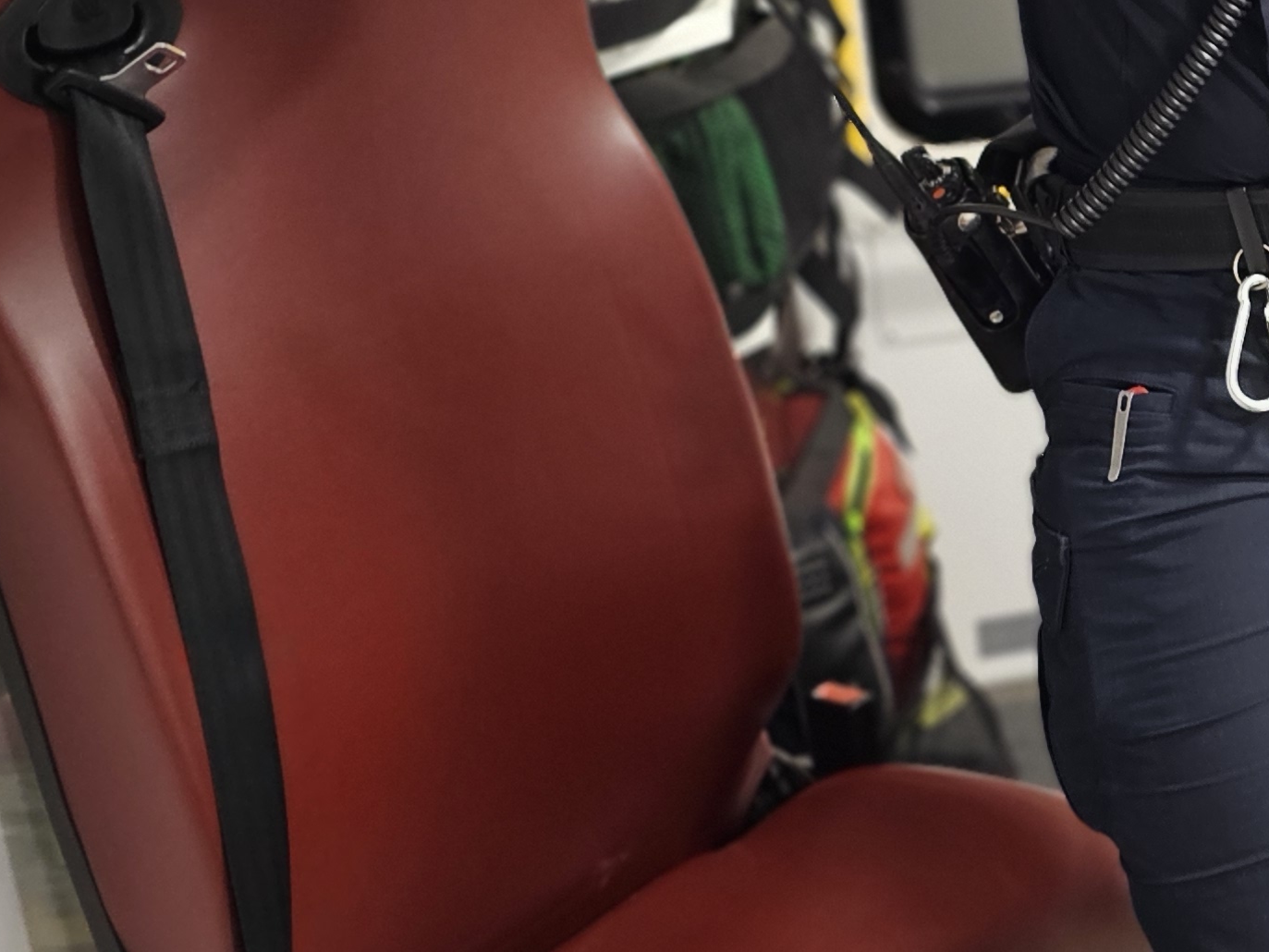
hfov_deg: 25.9
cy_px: 98
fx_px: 2456
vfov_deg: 21.5
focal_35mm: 67
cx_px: 1517
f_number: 1.7
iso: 250
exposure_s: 1/28.6
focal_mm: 6.3
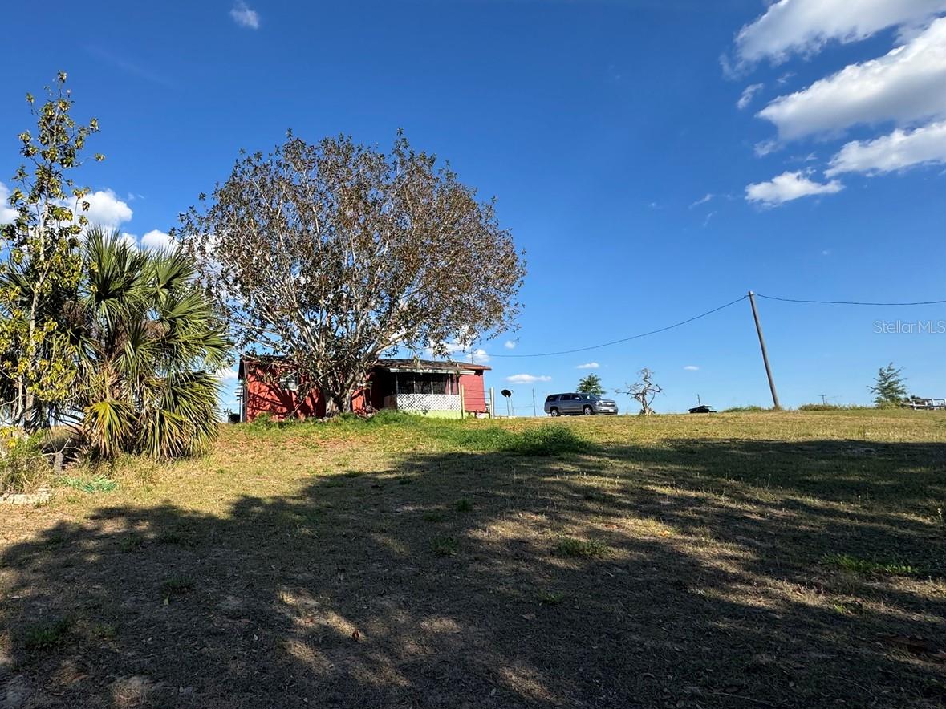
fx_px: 519
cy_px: 326
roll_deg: -0.8
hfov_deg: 81.5
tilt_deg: +13.1
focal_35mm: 19
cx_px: 307
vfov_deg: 68.6
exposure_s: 1/1370
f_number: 2.2
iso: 50
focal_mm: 2.22
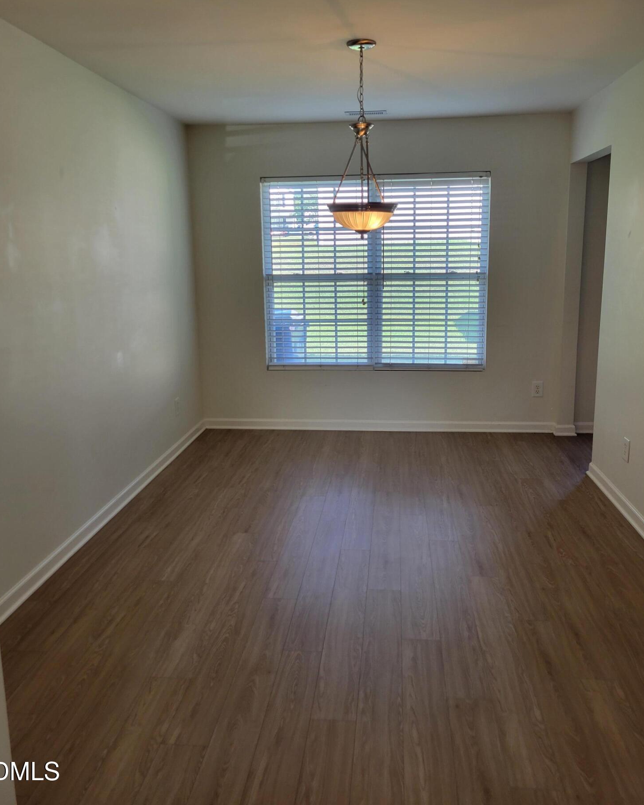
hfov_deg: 51.5
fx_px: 667
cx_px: 322
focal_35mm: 28
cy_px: 368
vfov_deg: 62.1
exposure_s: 1/120
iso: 80
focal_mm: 5.4
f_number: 1.8
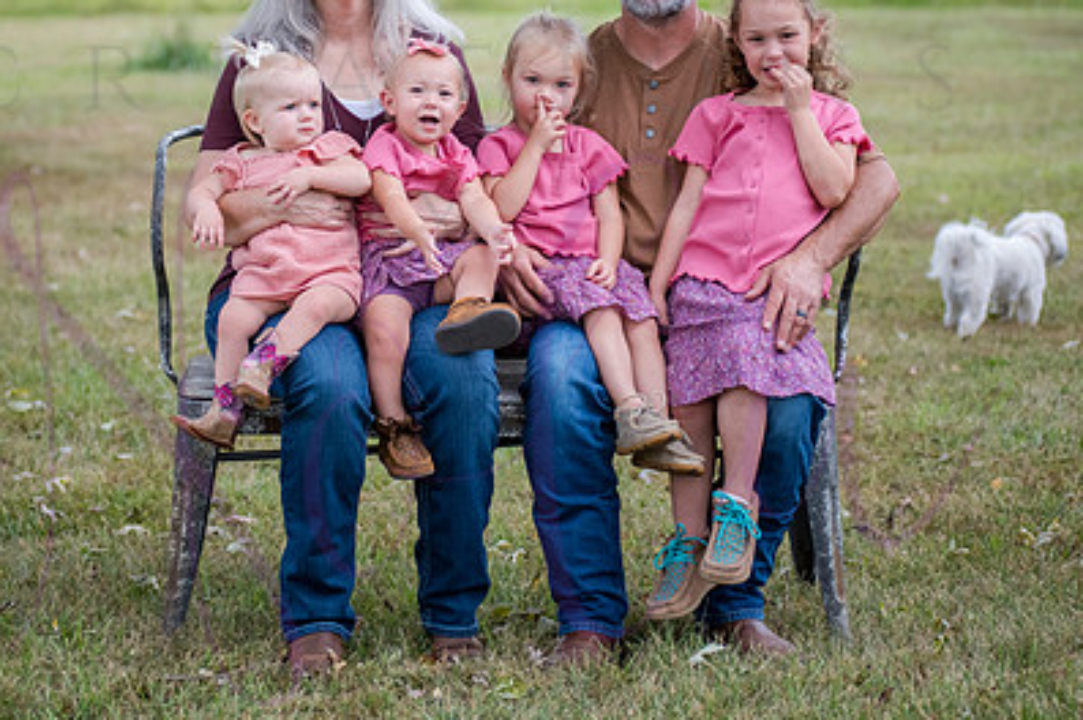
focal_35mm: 117
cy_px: 211
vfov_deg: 11.7
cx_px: 456
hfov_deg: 17.5
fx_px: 3517
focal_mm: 80
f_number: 3.2
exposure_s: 1/640
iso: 400
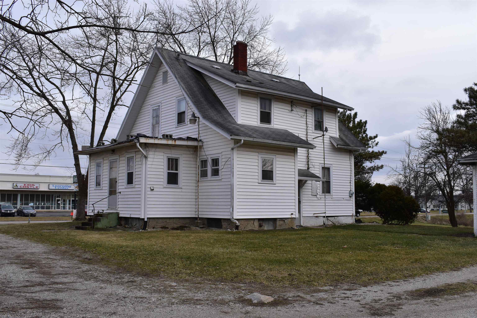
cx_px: 238
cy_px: 159
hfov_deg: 53.1
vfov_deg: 36.9
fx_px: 477
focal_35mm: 36
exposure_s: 1/400
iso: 400
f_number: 11
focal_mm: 24
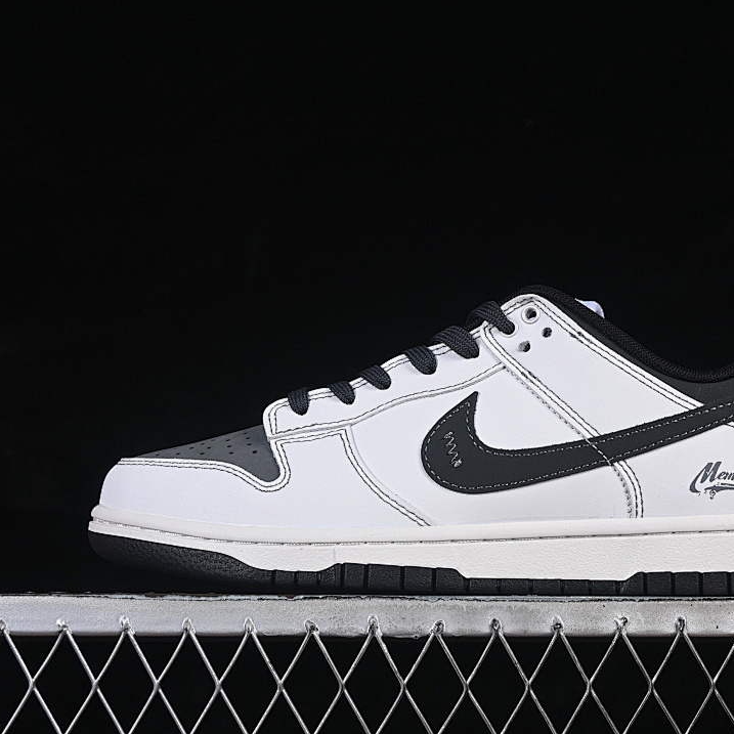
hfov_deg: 18.1
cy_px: 366
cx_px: 486
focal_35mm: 96
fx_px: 2303
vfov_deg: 18.1
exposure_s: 1/80
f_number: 8
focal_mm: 50
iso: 160
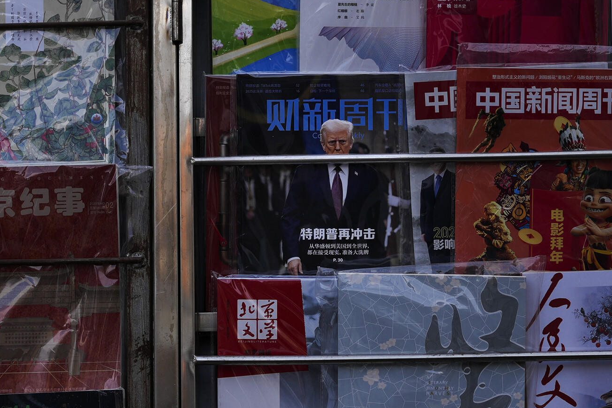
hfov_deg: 31.4
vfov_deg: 21.2
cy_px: 179
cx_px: 330
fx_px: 1088
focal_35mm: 64
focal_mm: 35
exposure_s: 1/1600
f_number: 2
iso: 100
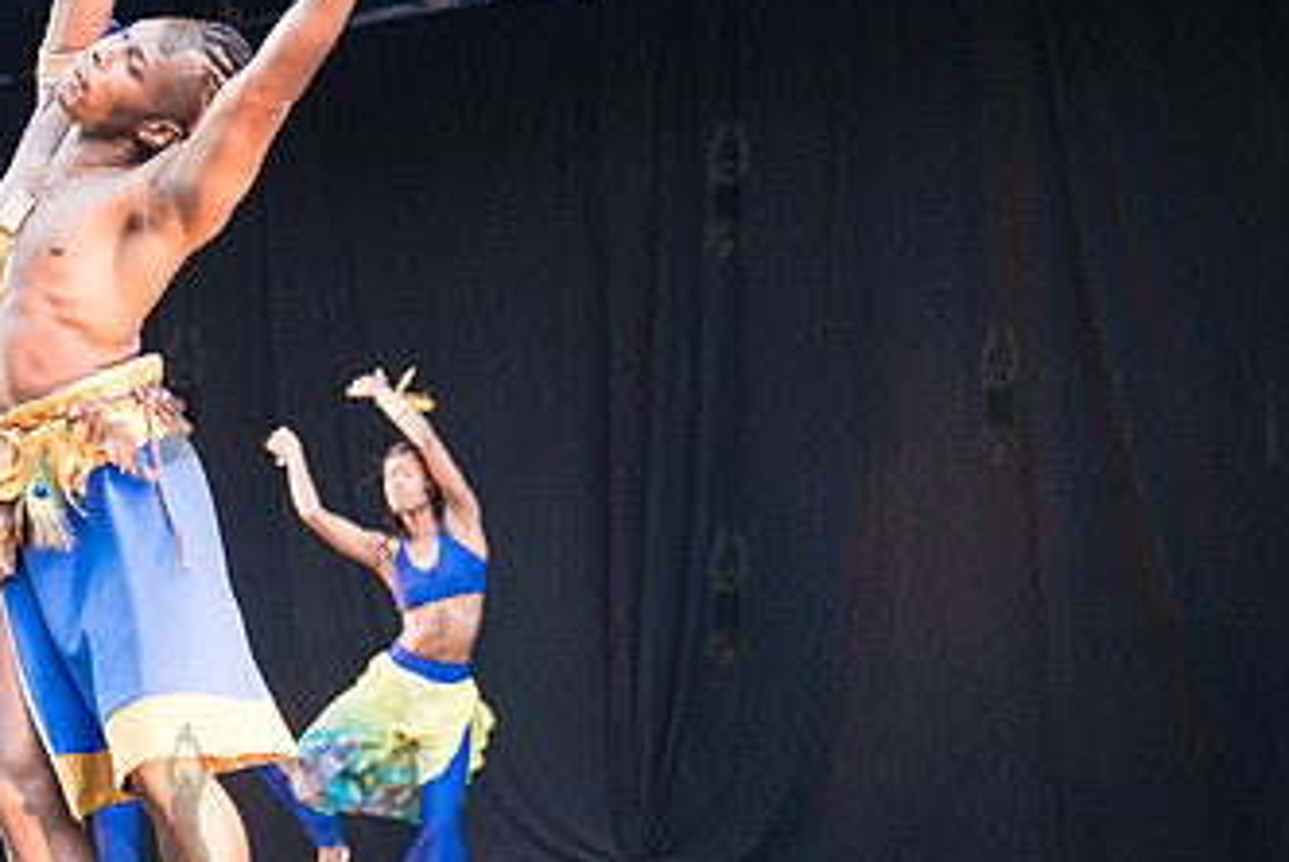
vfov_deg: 19.0
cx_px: 278
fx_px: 2580
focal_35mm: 72
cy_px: 388
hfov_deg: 27.5
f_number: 2.8
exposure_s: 1/320
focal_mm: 38
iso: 3200
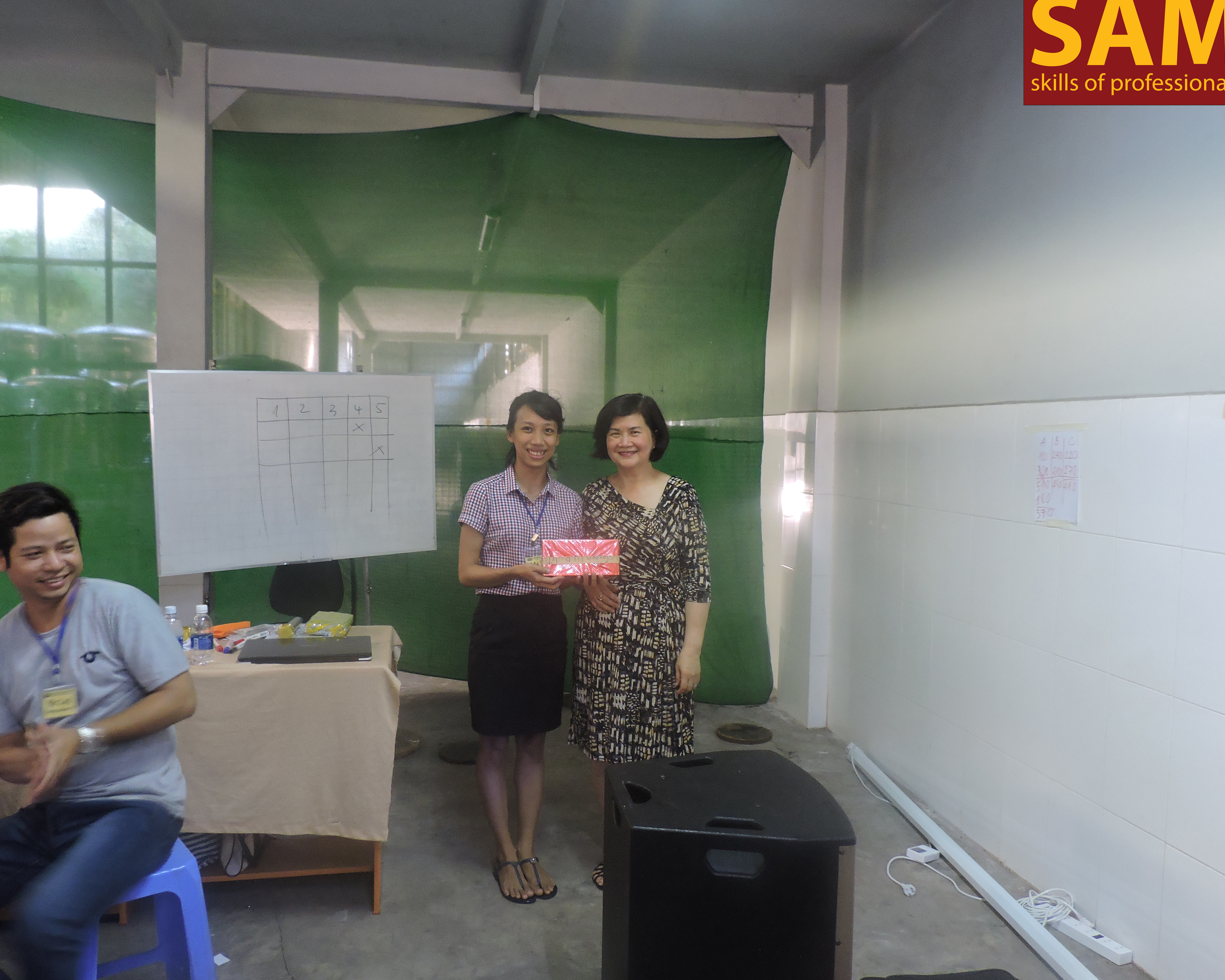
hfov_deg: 66.0
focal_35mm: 26
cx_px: 570
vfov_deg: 54.9
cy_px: 492
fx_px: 943
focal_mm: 4.3
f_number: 3
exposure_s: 1/10
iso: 400
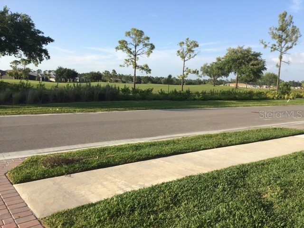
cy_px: 114
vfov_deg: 45.4
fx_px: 272
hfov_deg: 58.4
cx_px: 152
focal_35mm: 31
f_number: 2.4
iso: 25
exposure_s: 1/741
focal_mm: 3.3
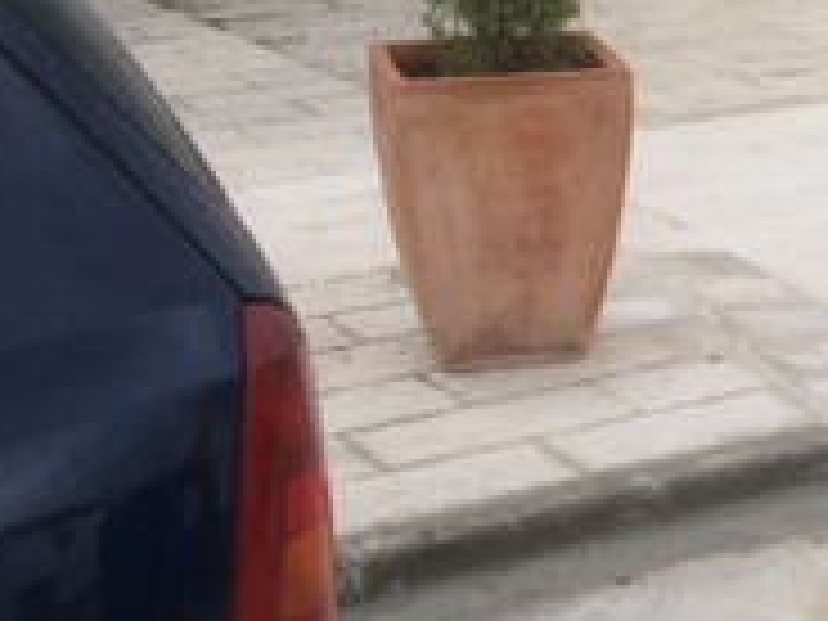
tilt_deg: -14.4
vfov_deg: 14.5
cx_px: 1192
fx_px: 2416
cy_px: 99
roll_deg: +1.5
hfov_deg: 17.7
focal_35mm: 101
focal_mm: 4.15
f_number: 2.2
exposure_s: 1/100
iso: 64
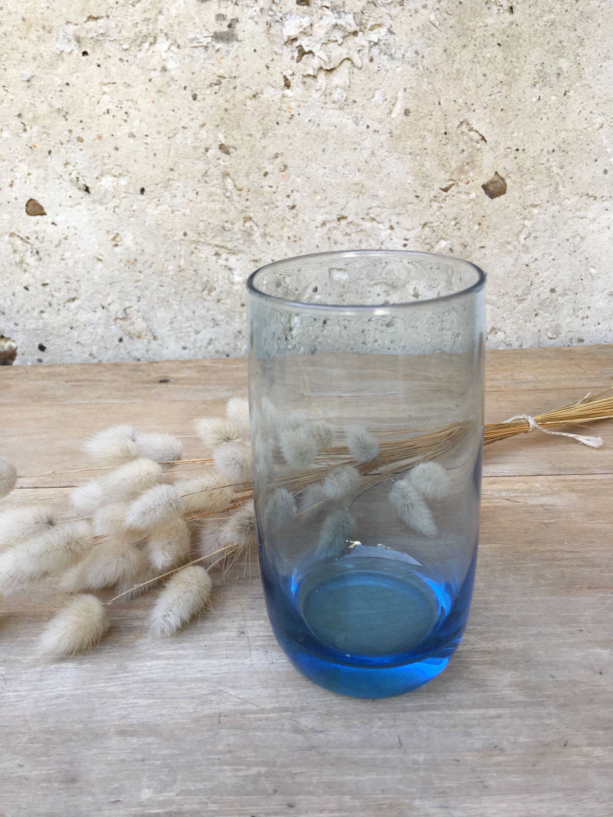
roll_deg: +1.8
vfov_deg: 61.7
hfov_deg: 48.2
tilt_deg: -23.9
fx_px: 685
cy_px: 408
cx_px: 306
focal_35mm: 29
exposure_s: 1/100
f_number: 2.2
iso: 32
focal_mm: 4.15
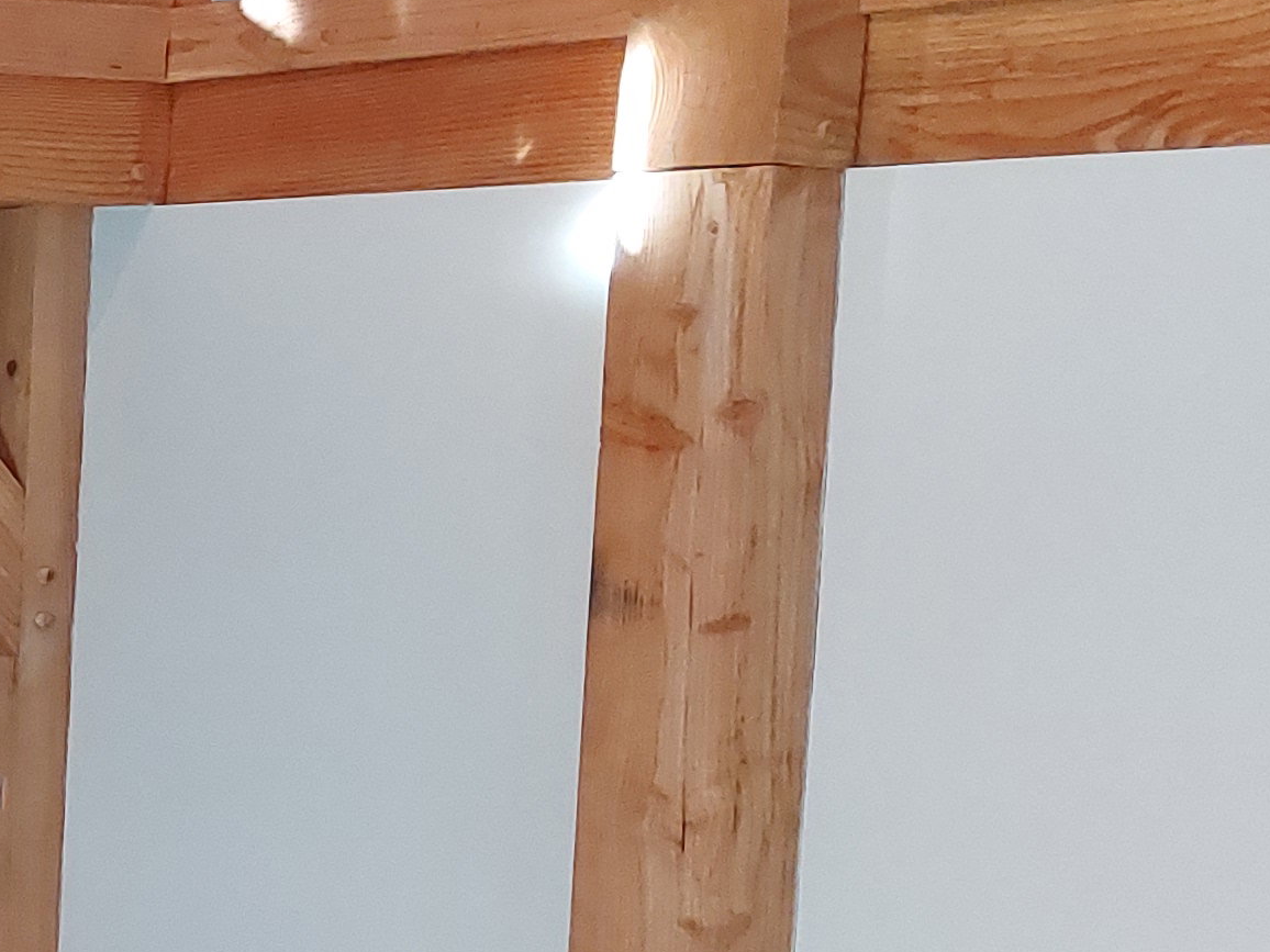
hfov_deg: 16.0
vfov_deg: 15.4
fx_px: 3522
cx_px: -1257
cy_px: 649
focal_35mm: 96
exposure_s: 1/50
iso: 320
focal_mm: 5.23
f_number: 1.8
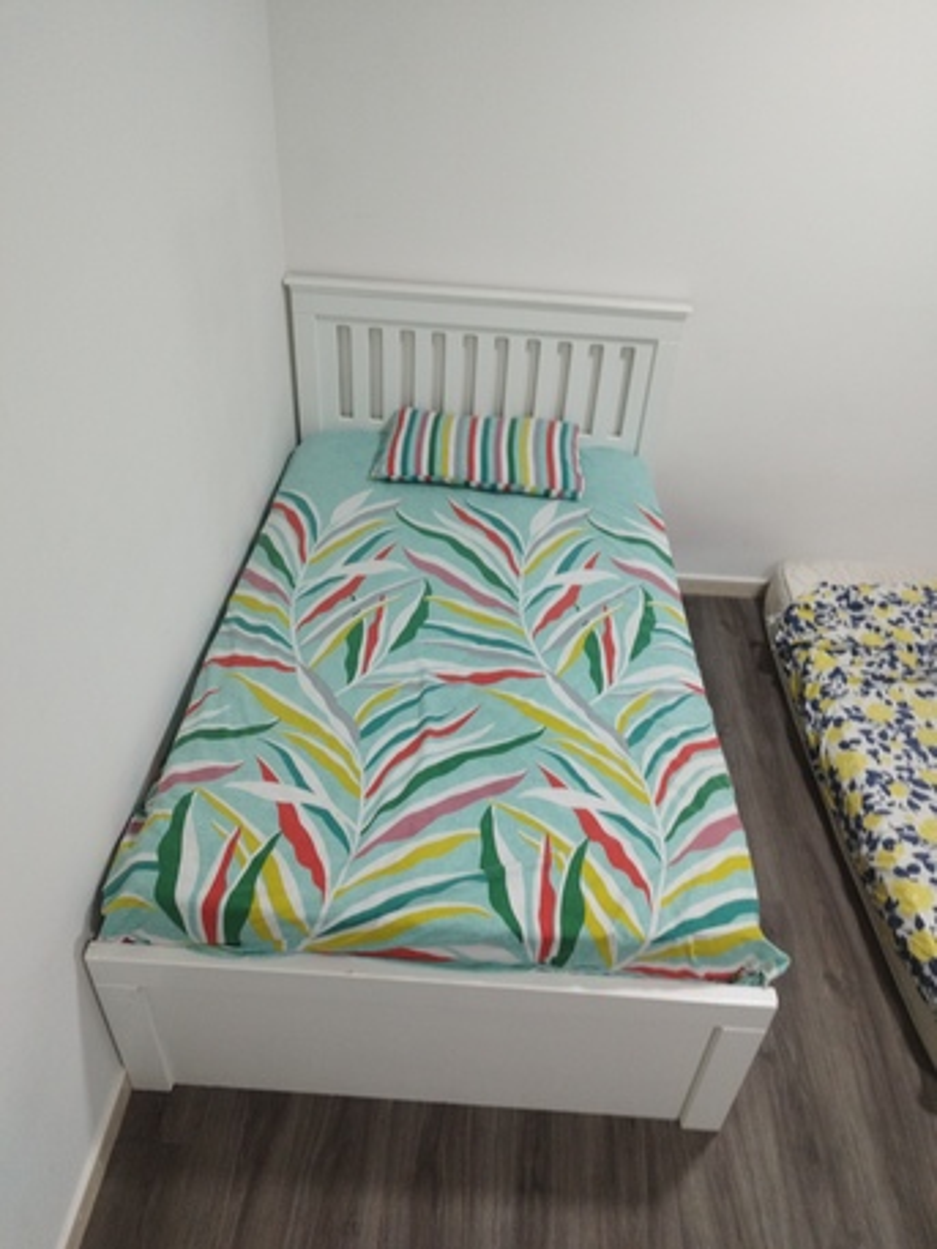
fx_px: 866
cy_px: 624
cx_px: 468
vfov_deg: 71.6
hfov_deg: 56.8
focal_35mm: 24
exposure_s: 1/40
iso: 610
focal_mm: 5.89
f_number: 1.89
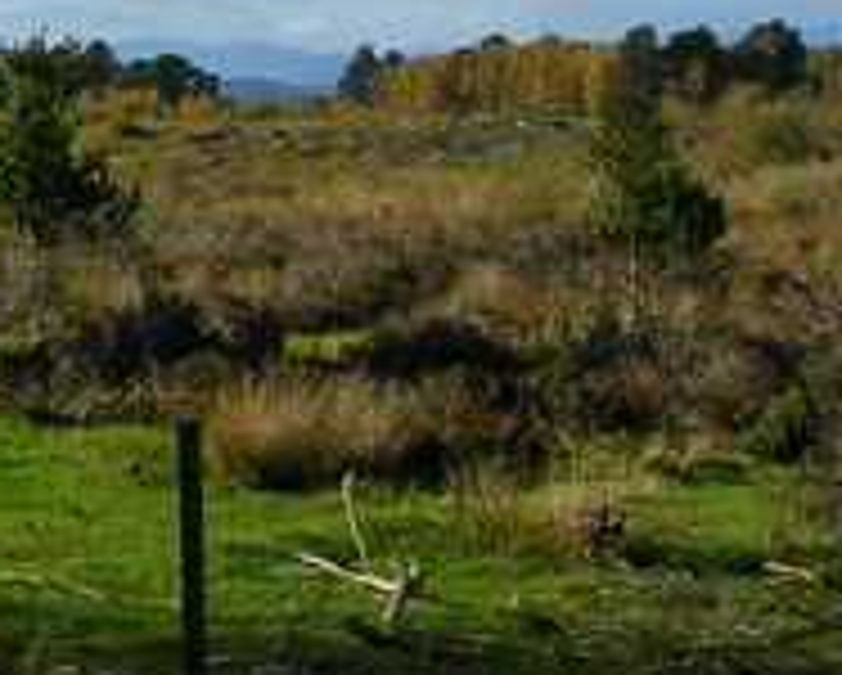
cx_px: -563
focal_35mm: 127
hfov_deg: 13.8
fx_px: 3168
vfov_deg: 12.0
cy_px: -90
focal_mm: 5.8
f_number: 5.6
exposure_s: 1/263
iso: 50
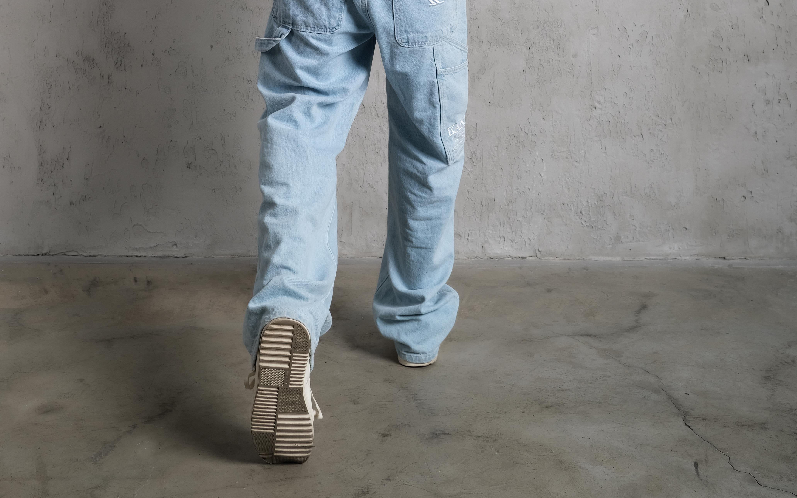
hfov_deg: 37.5
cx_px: 396
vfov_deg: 22.3
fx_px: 1173
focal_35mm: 54
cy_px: -82
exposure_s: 1/160
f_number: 5
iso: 160
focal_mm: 23
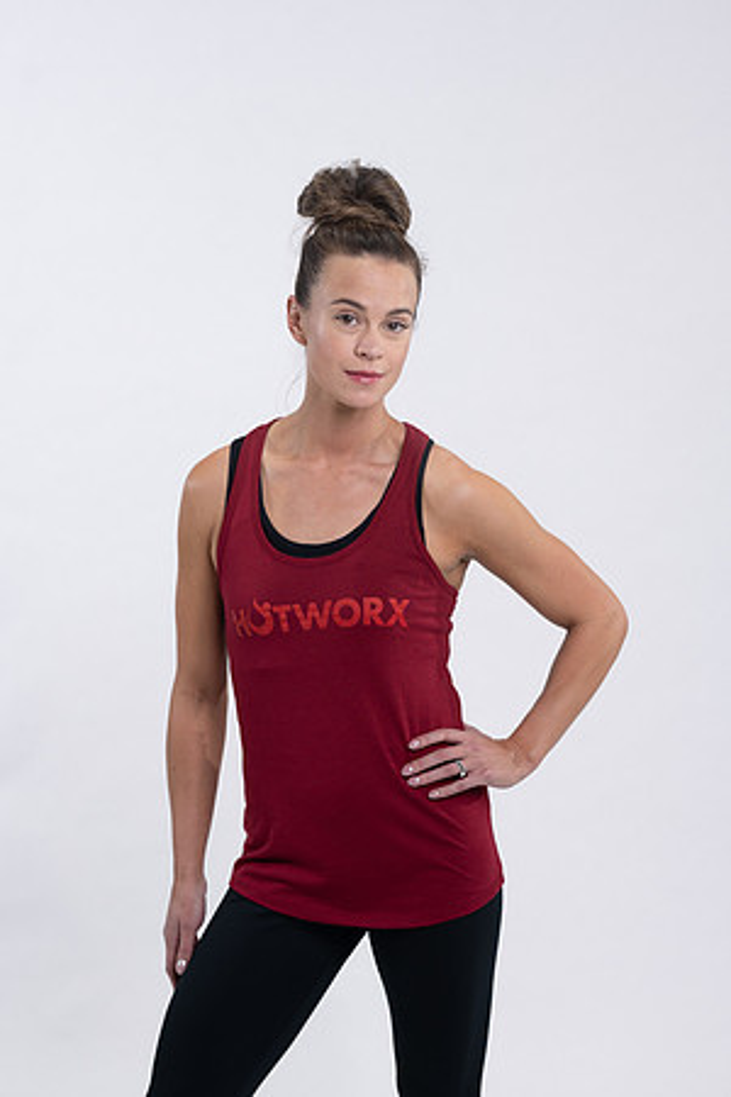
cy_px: 548
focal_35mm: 85
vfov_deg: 23.9
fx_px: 2589
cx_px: 366
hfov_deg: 16.1
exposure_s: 1/125
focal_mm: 85
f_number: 4
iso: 200
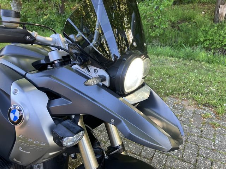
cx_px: 113
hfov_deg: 63.4
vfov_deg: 49.7
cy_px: 84
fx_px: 183
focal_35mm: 28
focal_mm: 3.99
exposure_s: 1/121
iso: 80
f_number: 1.8
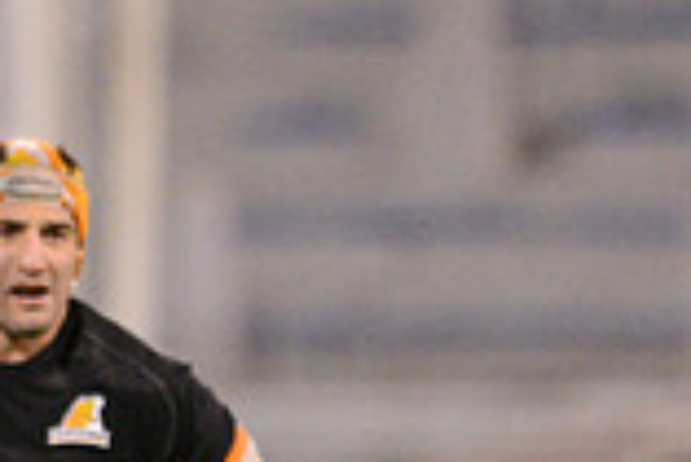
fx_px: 21344
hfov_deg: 1.9
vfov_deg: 1.2
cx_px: 797
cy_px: 847
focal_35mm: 1111
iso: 4500
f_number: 2.8
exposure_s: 1/1250
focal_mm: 300
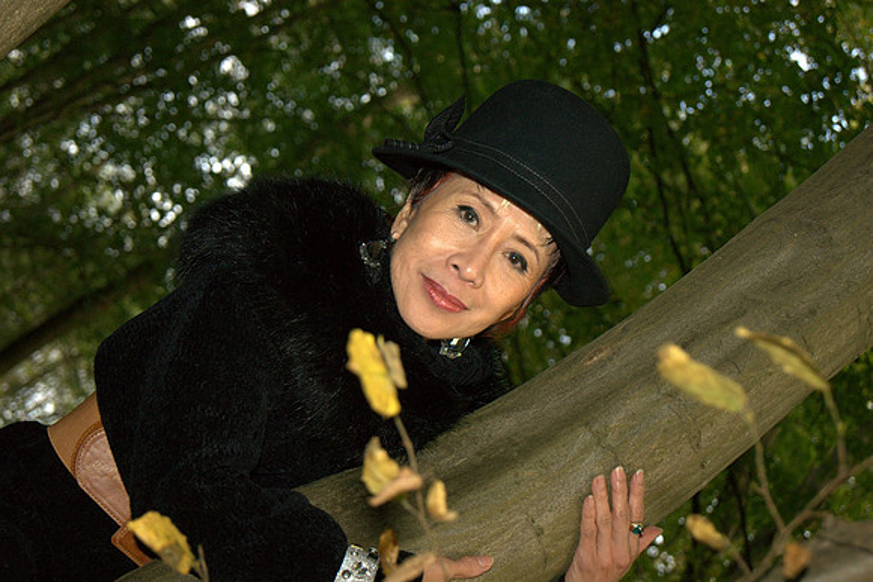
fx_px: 1819
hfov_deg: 27.0
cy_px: 291
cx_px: 436
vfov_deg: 18.2
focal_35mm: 75
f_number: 5.6
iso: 200
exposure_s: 1/80
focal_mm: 50
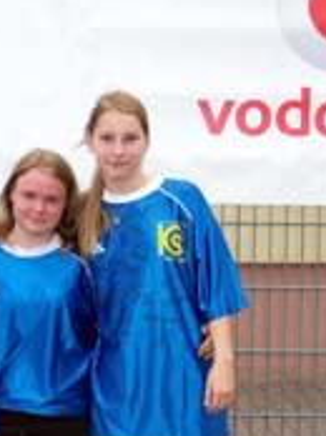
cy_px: 331
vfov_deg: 14.9
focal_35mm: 132
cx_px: 23
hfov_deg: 11.1
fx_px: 1662
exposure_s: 1/700
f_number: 3.4
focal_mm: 10.7
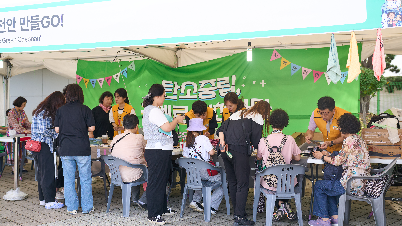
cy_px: 122
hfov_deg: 48.4
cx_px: 201
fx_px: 448
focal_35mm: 42
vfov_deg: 28.3
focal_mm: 40
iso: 400
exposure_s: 1/320
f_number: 4.5
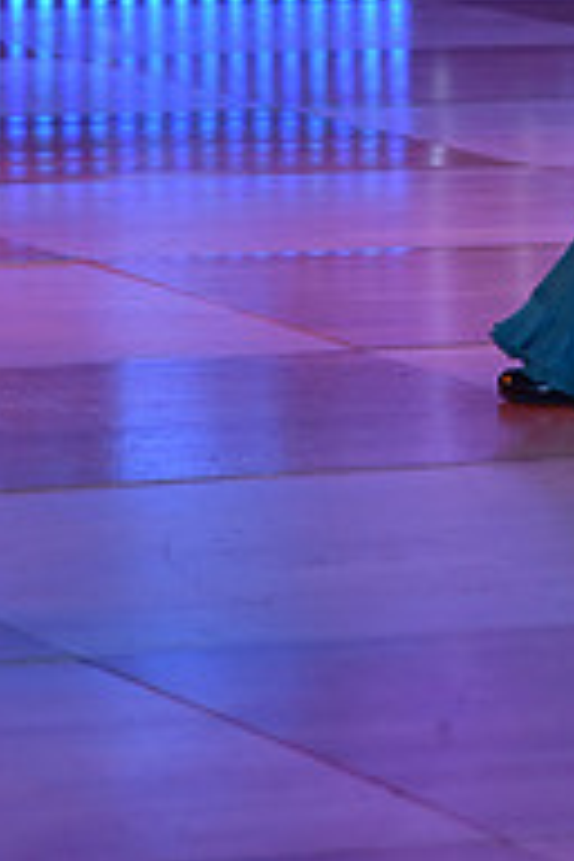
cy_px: -435
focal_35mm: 362
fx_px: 8657
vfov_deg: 5.6
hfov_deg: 3.8
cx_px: 608
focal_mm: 120
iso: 1600
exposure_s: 1/250
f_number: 5
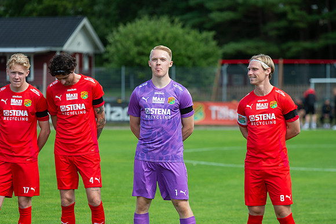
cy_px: 112
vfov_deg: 6.9
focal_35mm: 200
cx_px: 168
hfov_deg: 10.3
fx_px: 1866
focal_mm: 200
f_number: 5
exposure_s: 1/1250
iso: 900
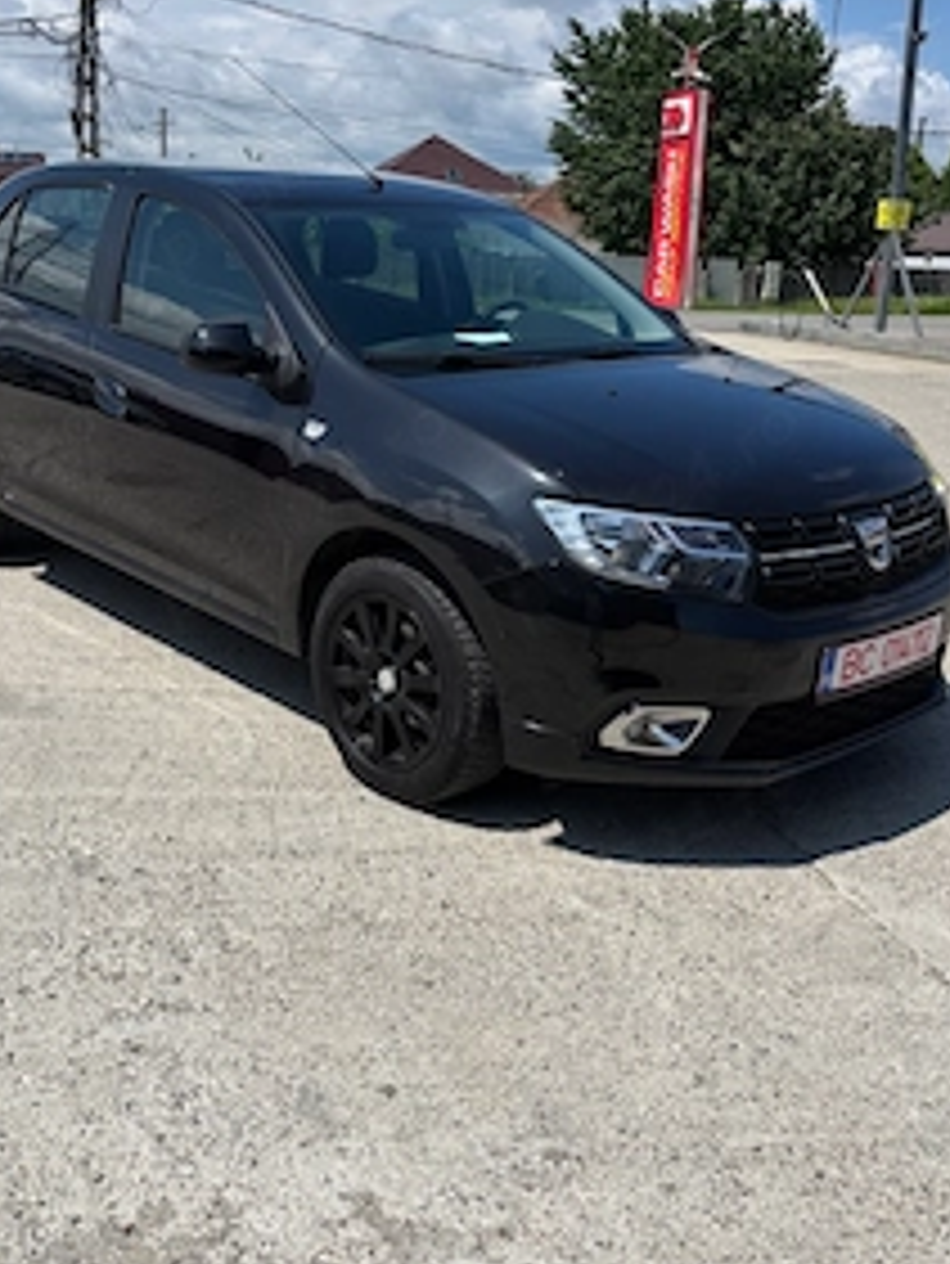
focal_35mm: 37
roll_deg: -2.9
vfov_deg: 50.0
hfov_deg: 38.6
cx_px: 392
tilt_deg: -12.5
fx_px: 1353
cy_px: 567
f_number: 1.6
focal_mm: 5.96
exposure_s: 1/5952
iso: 50
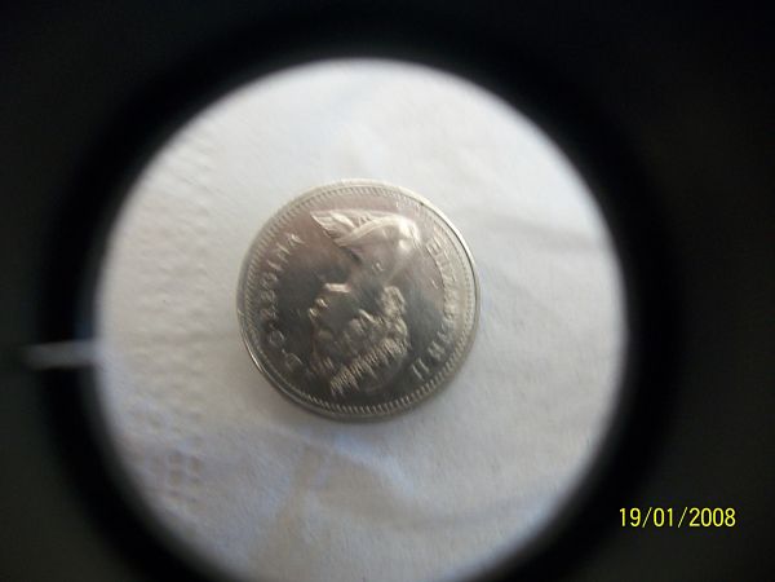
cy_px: 291
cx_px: 388
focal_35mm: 32
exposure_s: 1/10
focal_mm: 5.7
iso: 160
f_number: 2.9
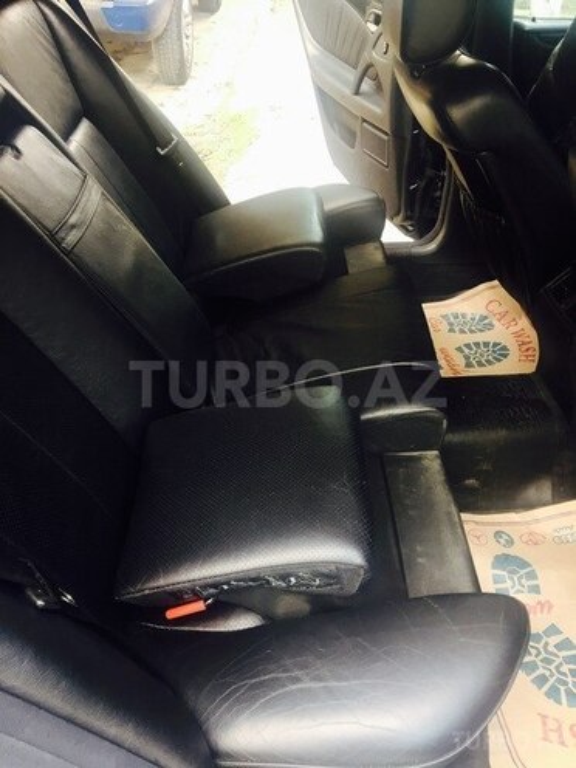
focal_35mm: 29
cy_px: 384
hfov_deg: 48.2
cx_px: 288
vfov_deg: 61.7
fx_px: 643
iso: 40
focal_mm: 4.15
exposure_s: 1/33
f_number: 2.2
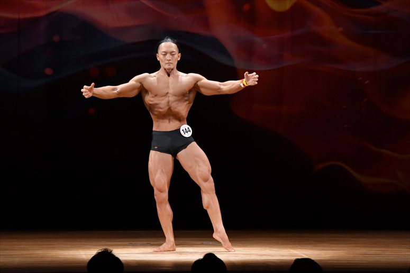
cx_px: 205
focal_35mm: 225
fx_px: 2561
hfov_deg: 9.2
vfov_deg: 6.1
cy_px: 136
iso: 3200
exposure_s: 1/400
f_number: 5.6
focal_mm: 150
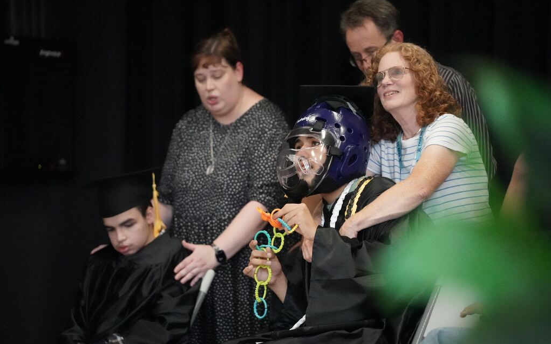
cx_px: 276
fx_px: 2763
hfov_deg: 11.4
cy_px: 174
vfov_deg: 7.1
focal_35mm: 184
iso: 32000
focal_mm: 180
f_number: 3.2
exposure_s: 1/2000
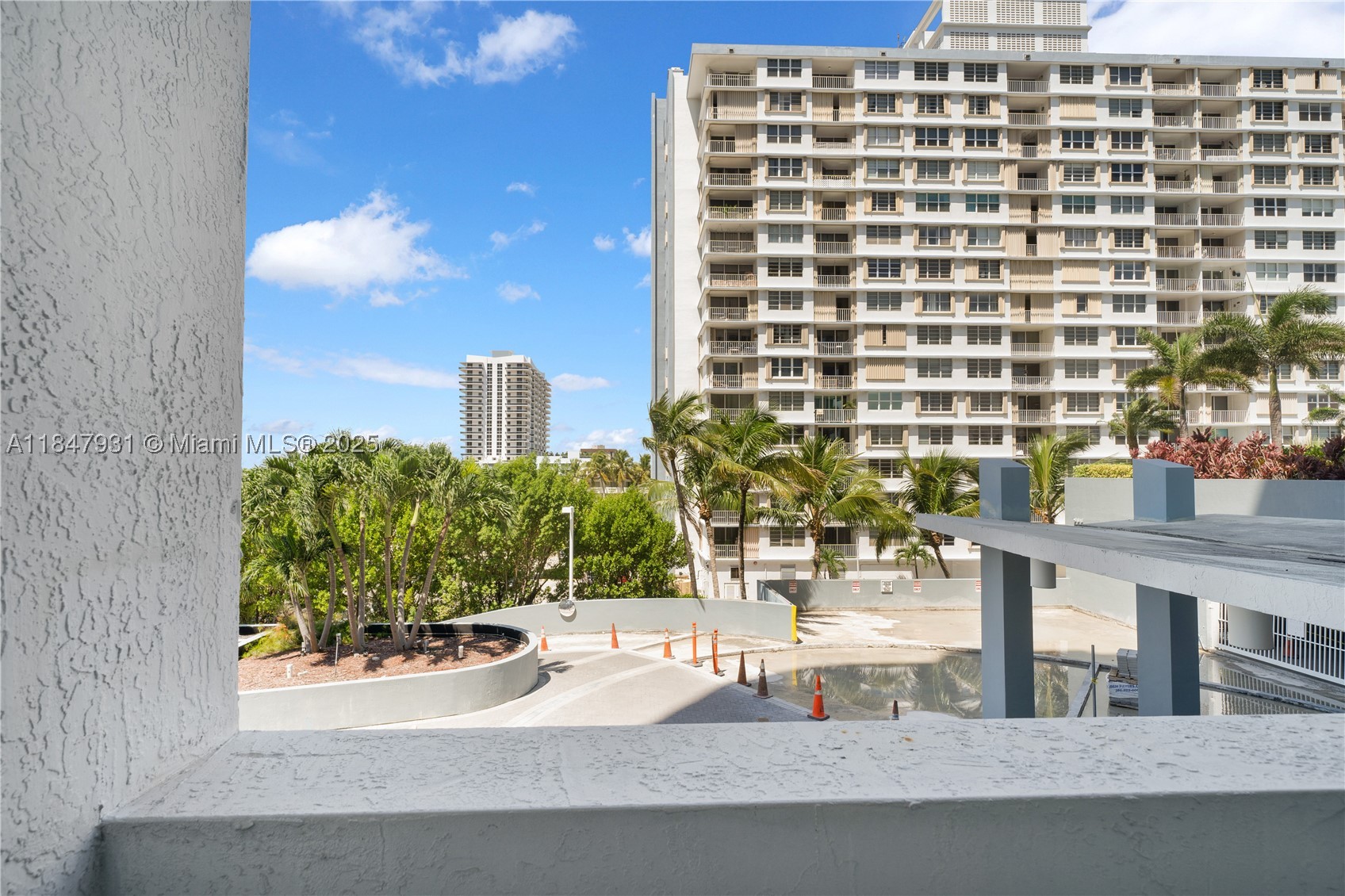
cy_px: 448
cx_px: 672
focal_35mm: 17
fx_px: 635
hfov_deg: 93.3
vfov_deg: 70.4
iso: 200
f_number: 9.5
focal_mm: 17
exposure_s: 1/350
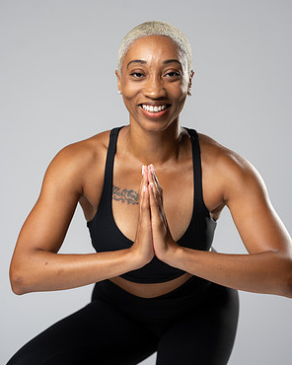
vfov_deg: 19.8
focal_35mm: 97
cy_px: 182
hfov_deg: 15.9
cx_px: 145
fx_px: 1048
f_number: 3.2
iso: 200
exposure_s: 1/160
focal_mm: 85
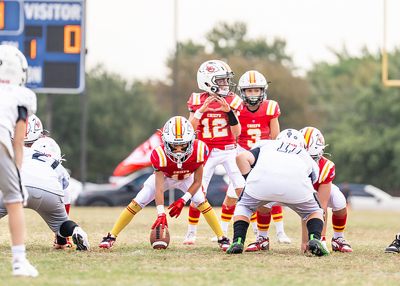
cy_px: 150
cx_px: 191
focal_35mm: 424
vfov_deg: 3.4
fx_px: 4820
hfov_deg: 4.8
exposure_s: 1/1250
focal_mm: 200
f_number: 2.8
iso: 160
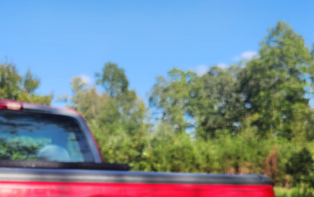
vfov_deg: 21.8
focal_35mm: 54
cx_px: 83
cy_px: 249
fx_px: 462
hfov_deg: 36.7
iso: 20
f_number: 1.8
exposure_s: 1/734
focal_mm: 5.4
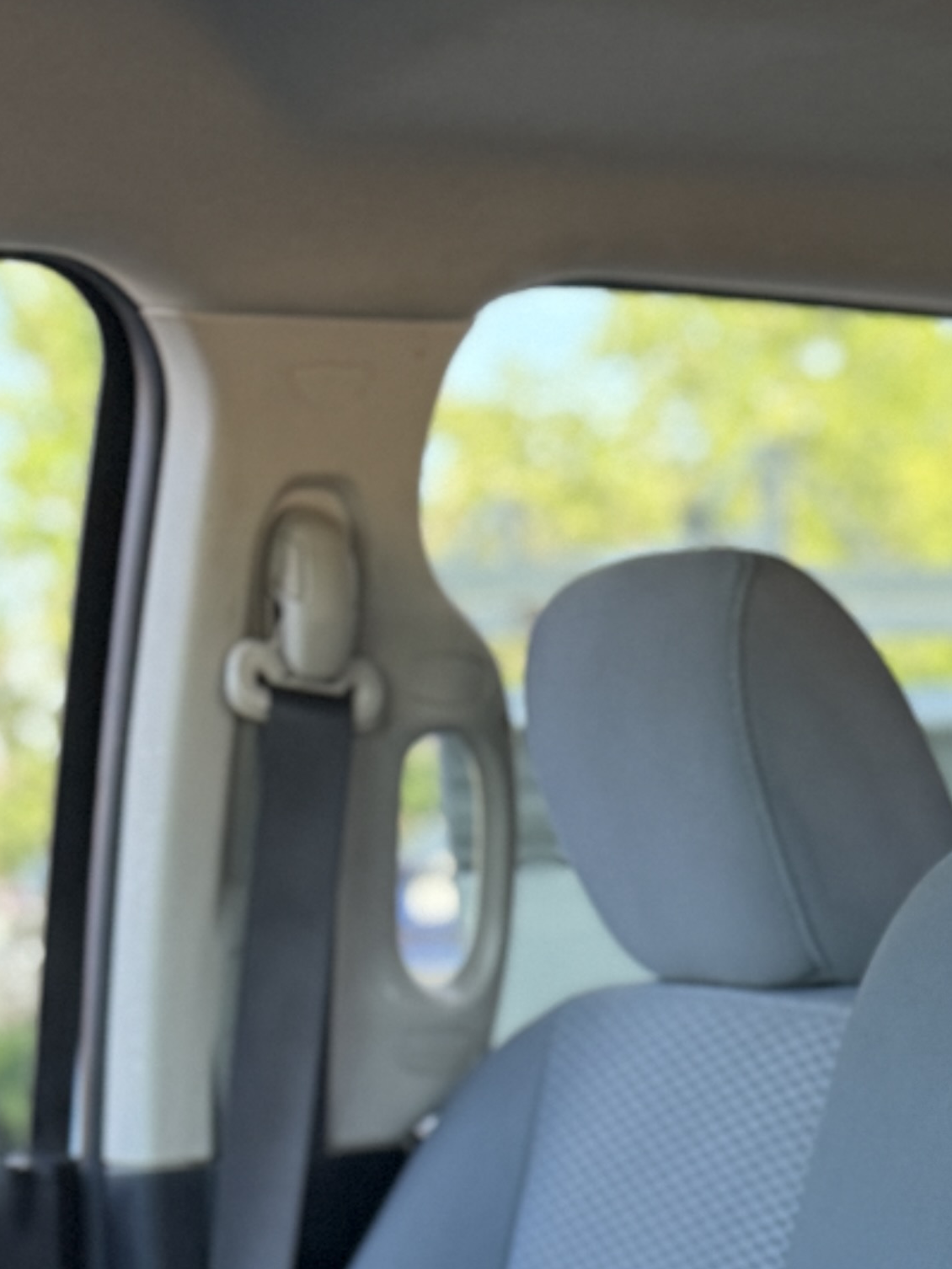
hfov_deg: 15.4
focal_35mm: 91
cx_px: 1283
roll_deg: +0.5
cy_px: 2234
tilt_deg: -22.1
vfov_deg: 17.7
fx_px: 3336
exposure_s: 1/216
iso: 200
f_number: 1.78
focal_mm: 6.76
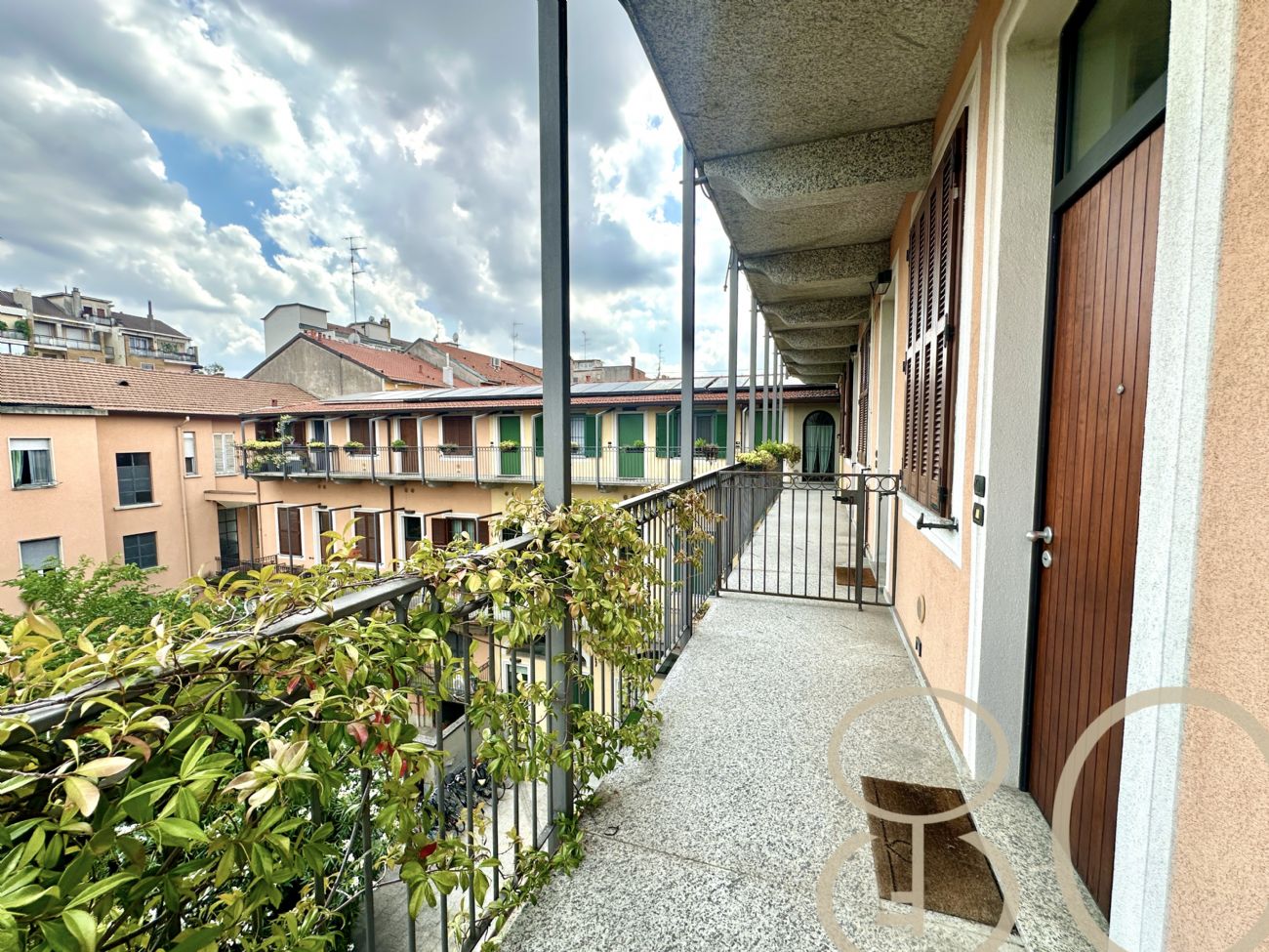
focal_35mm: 14
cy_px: 476
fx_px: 513
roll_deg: -0.6
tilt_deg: -5.4
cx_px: 634
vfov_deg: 85.7
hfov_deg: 102.1
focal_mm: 2.22
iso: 50
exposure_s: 1/779
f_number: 2.2
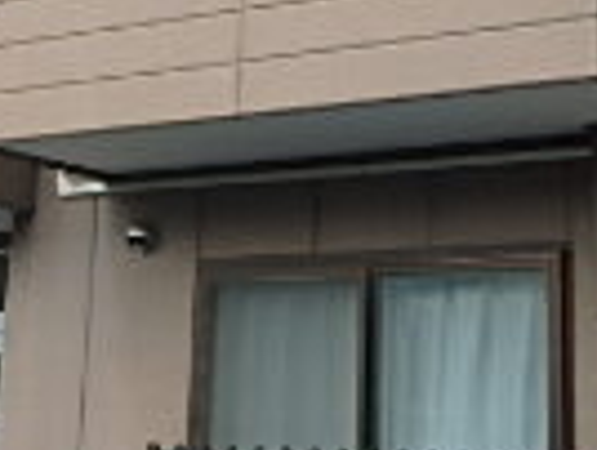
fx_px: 1728
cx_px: 183
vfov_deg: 14.2
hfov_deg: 19.5
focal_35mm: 100
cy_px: -160
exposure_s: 1/250
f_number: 3.5
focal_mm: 3.7
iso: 125
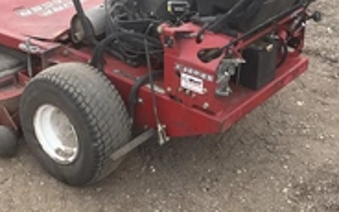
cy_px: 29
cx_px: 179
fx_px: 619
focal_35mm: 67
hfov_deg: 30.6
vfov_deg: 19.1
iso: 25
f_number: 1.8
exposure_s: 1/635
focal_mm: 3
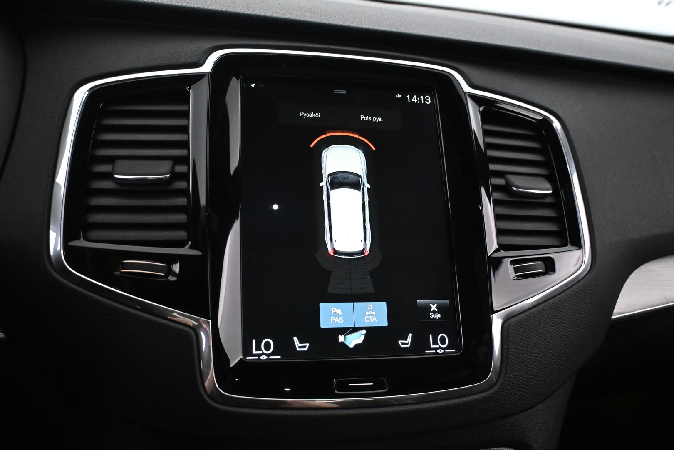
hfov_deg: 58.3
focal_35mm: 32
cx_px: 337
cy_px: 225
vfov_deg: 40.8
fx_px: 604
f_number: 4
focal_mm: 21.5
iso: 5600
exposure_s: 1/60
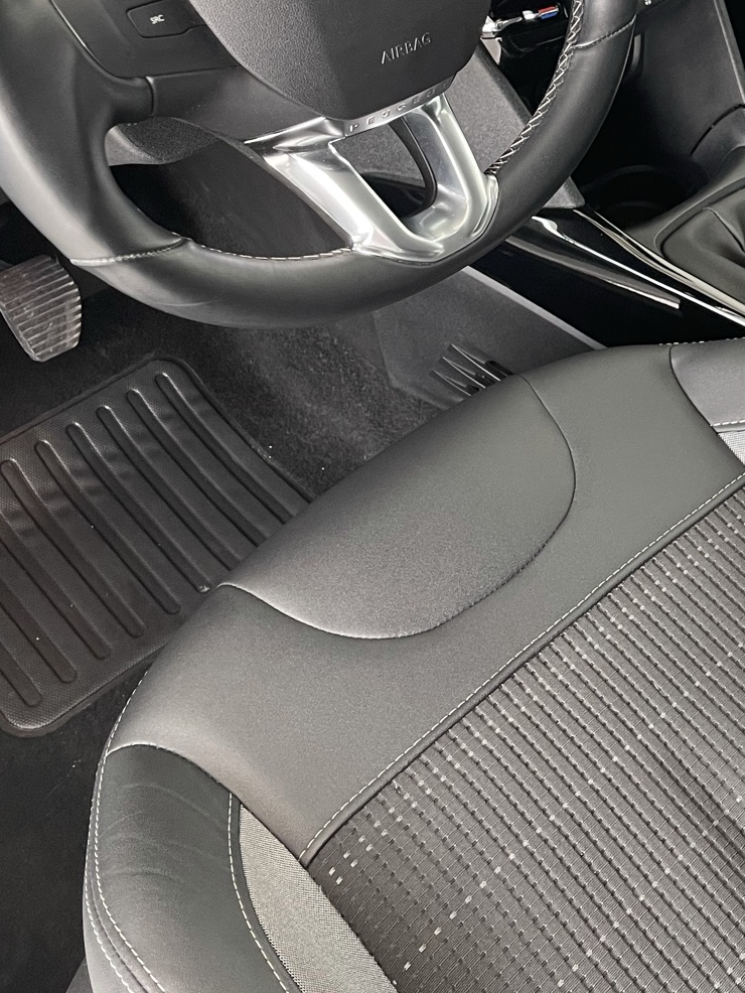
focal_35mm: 54
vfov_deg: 33.8
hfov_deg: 26.4
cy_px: 121
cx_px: 621
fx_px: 1549
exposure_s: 1/80
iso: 125
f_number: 1.6
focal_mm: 5.1
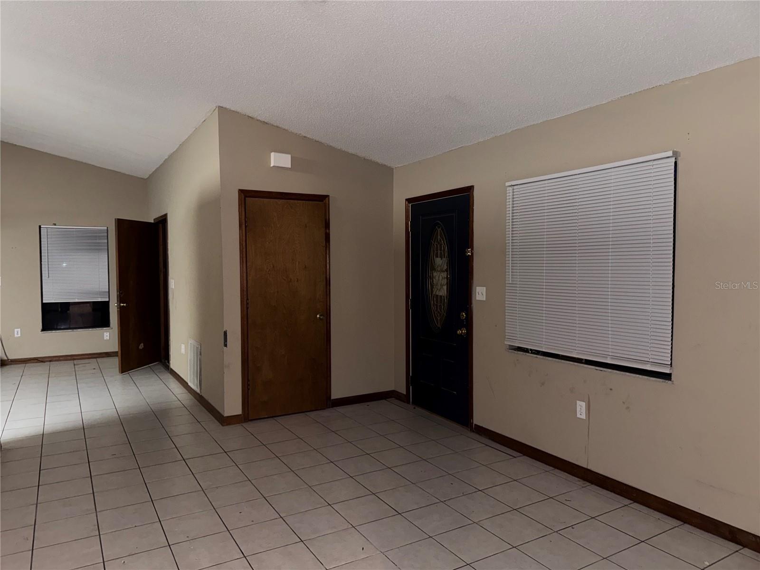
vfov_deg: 56.8
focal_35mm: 24
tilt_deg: -2.1
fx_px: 527
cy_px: 285
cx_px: 380
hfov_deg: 71.6
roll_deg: +0.0
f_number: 1.78
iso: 160
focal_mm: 6.76
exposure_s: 1/9
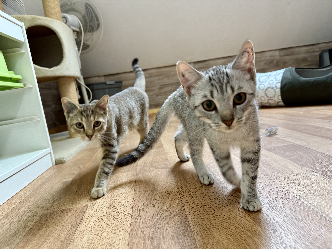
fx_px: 230
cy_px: 124
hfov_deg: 71.6
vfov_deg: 56.8
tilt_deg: -6.2
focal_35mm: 24
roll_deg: +10.2
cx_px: 166
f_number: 1.78
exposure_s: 1/88
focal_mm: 6.76
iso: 200
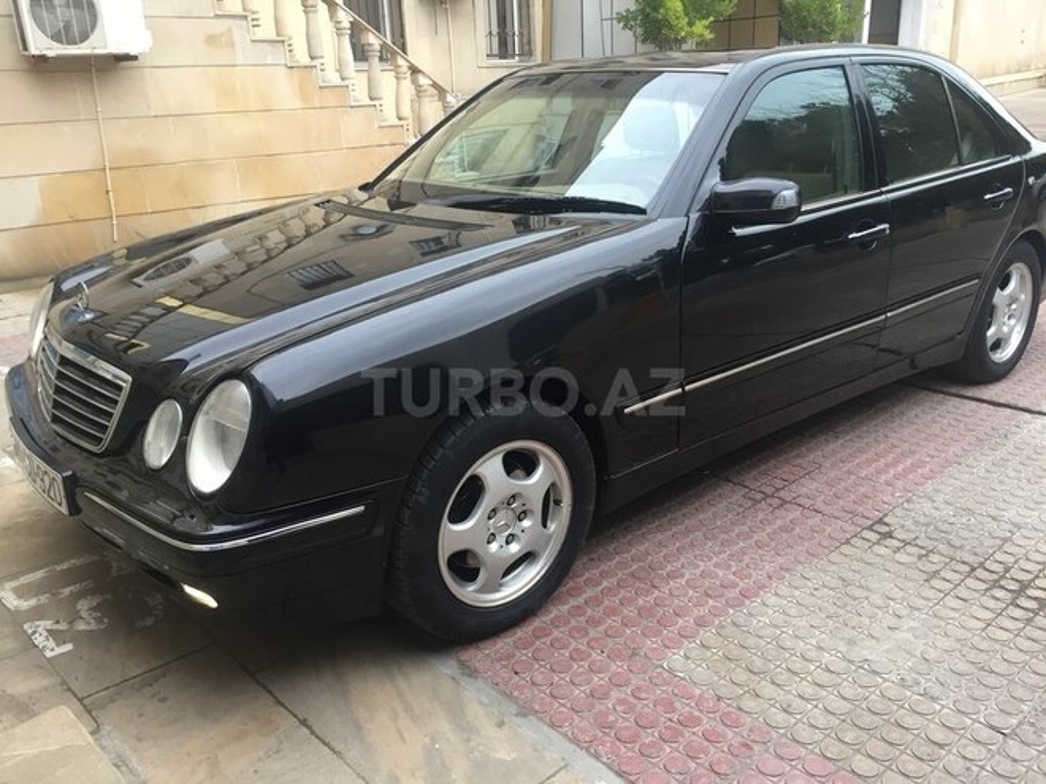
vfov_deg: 48.2
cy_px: 392
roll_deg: +2.7
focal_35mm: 29
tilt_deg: -18.7
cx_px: 523
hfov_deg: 61.7
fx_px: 876
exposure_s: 1/33
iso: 40
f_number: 2.2
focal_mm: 4.15
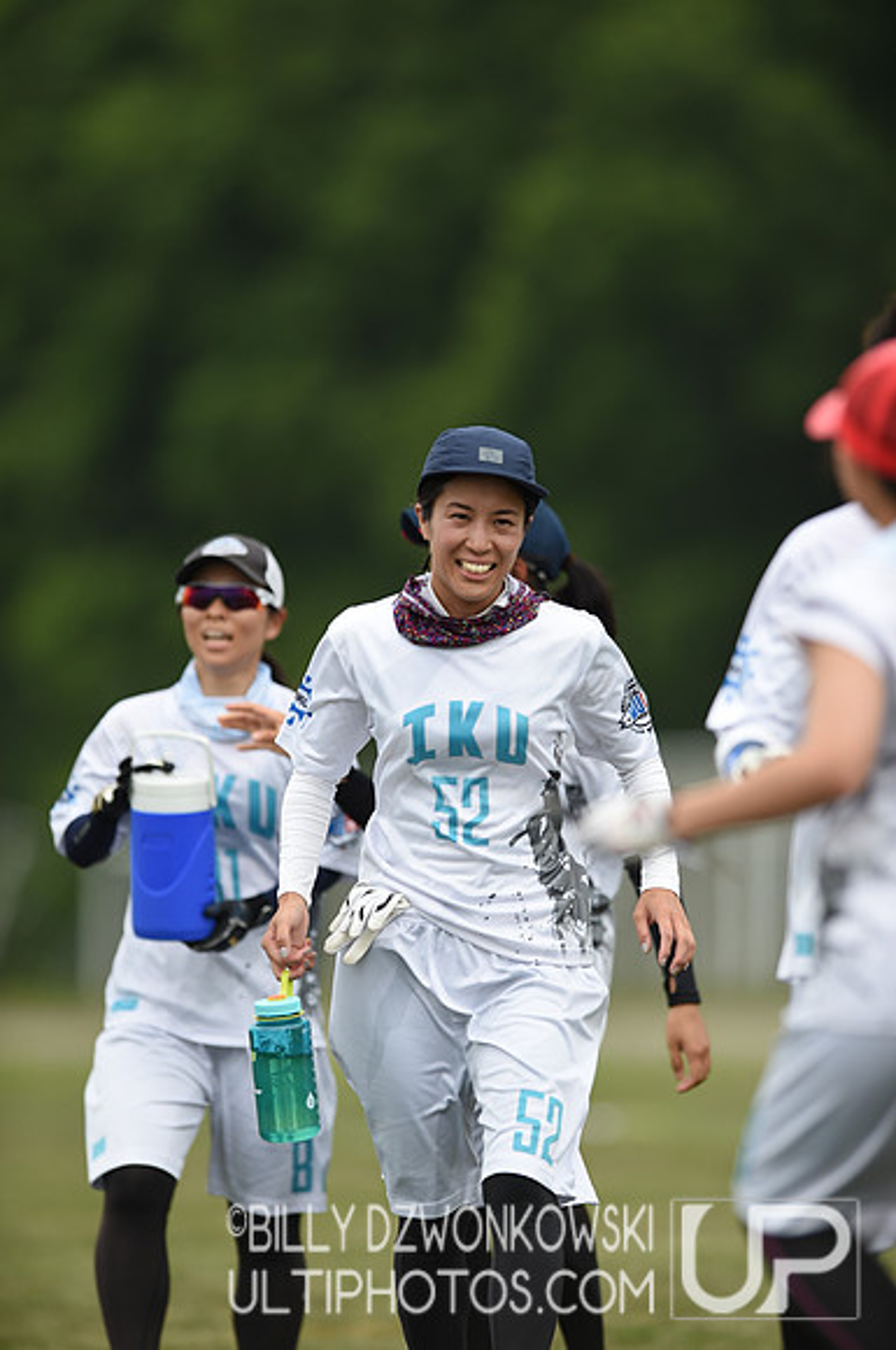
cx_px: 448
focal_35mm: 400
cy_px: 675
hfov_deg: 3.4
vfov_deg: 5.2
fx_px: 14977
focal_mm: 400
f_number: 4
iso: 100
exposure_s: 1/1000
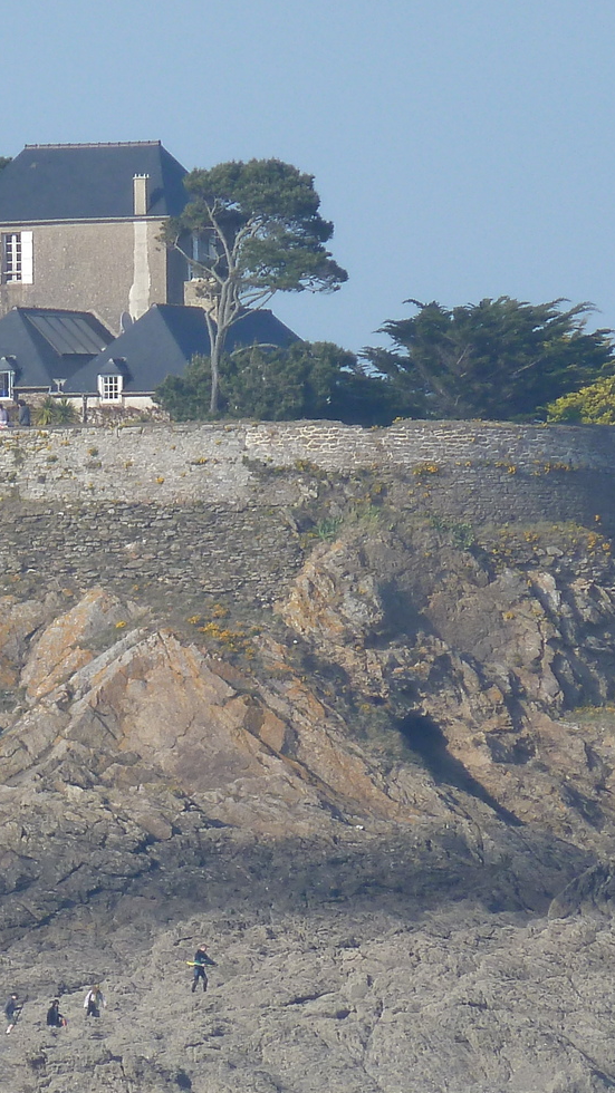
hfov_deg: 1.7
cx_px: 147
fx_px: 20591
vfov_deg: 3.0
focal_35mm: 710
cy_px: 665
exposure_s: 1/320
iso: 80
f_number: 4.9
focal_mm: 49.2
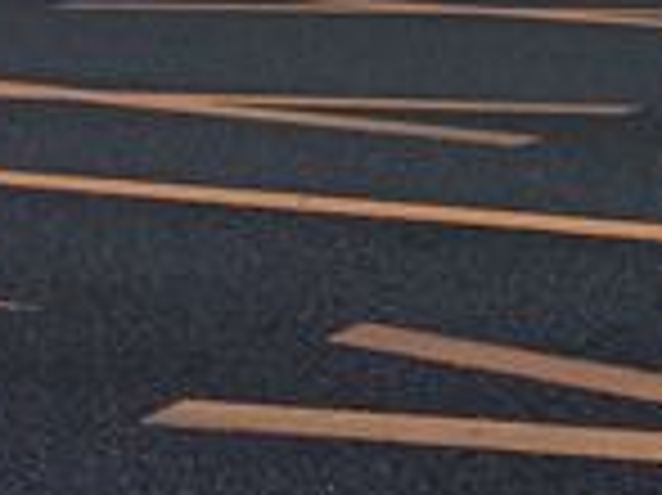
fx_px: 2408
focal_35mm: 126
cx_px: 946
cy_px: -554
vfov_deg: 10.6
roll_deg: +2.1
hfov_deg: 14.7
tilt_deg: -0.8
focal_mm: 4.15
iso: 40
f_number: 2.2
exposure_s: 1/120
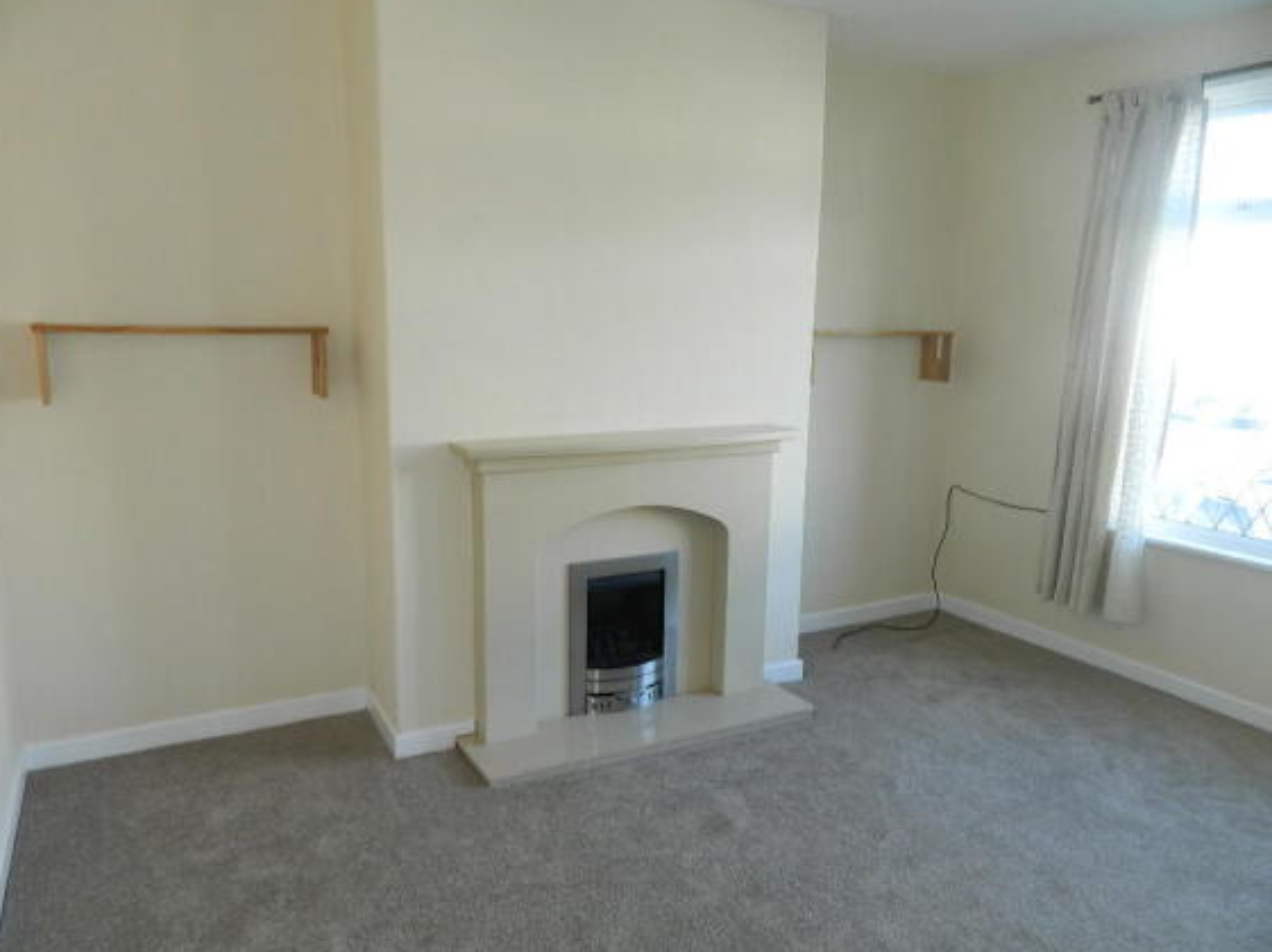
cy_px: 491
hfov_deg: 67.3
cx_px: 627
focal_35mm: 26
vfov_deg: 53.0
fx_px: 955
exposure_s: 1/30
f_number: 3.1
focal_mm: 4.5
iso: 125
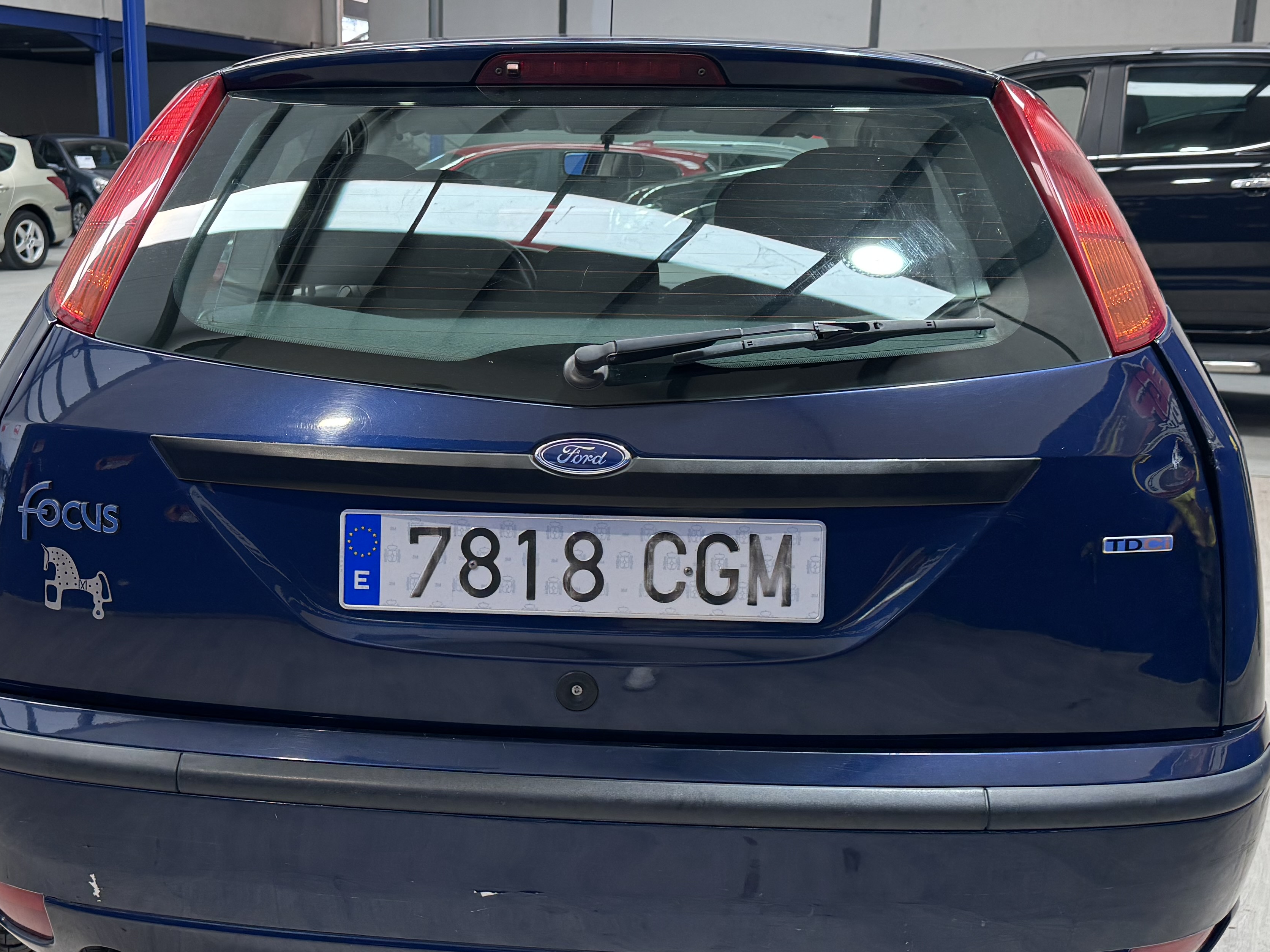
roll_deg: -0.1
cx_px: 498
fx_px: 1504
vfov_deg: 35.1
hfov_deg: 45.5
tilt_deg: -13.1
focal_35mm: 41
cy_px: 504
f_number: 1.78
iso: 125
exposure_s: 1/100
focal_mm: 6.76
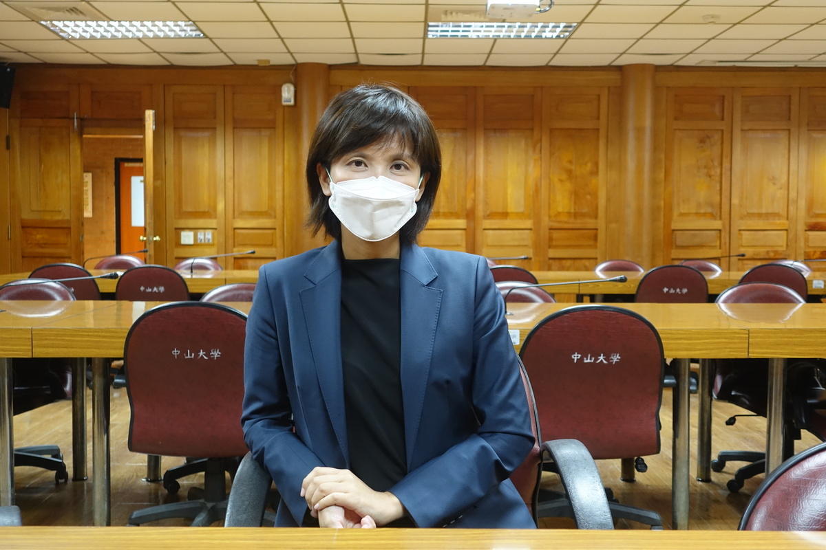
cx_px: 413
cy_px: 275
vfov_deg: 34.2
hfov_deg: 49.6
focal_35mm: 39
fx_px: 895
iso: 1000
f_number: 2.8
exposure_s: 1/40
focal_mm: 14.3
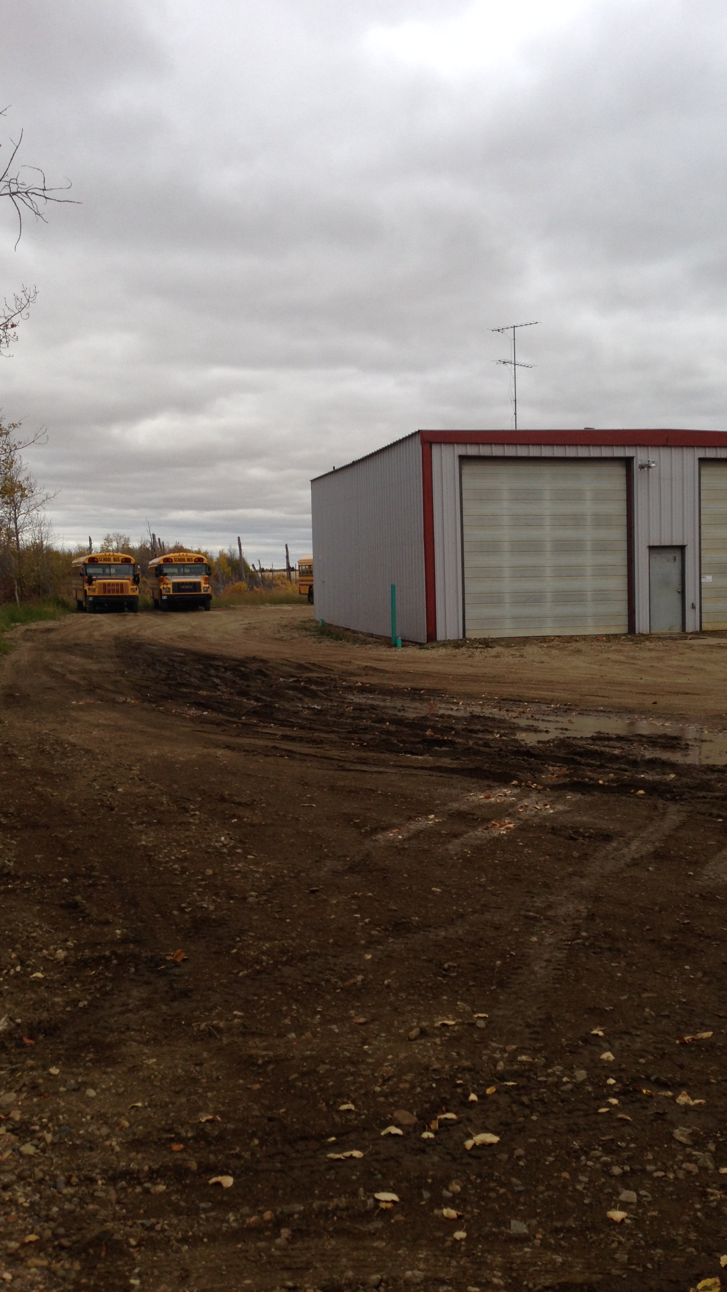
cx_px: 457
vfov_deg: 55.3
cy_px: 646
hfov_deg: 32.7
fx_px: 1234
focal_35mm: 36
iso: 50
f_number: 2.4
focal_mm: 4.12
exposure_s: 1/268
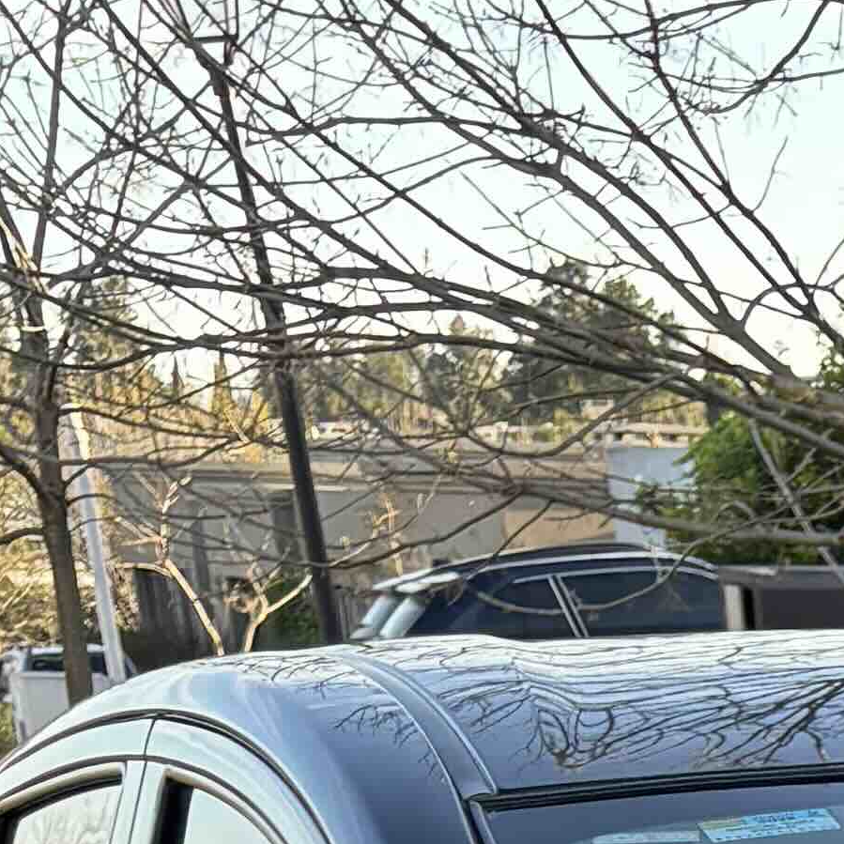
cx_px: 1828
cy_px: 2333
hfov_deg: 10.7
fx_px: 4027
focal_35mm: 146
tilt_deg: -21.9
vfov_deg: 9.8
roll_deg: -1.7
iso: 50
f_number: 1.6
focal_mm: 5.96
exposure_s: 1/303
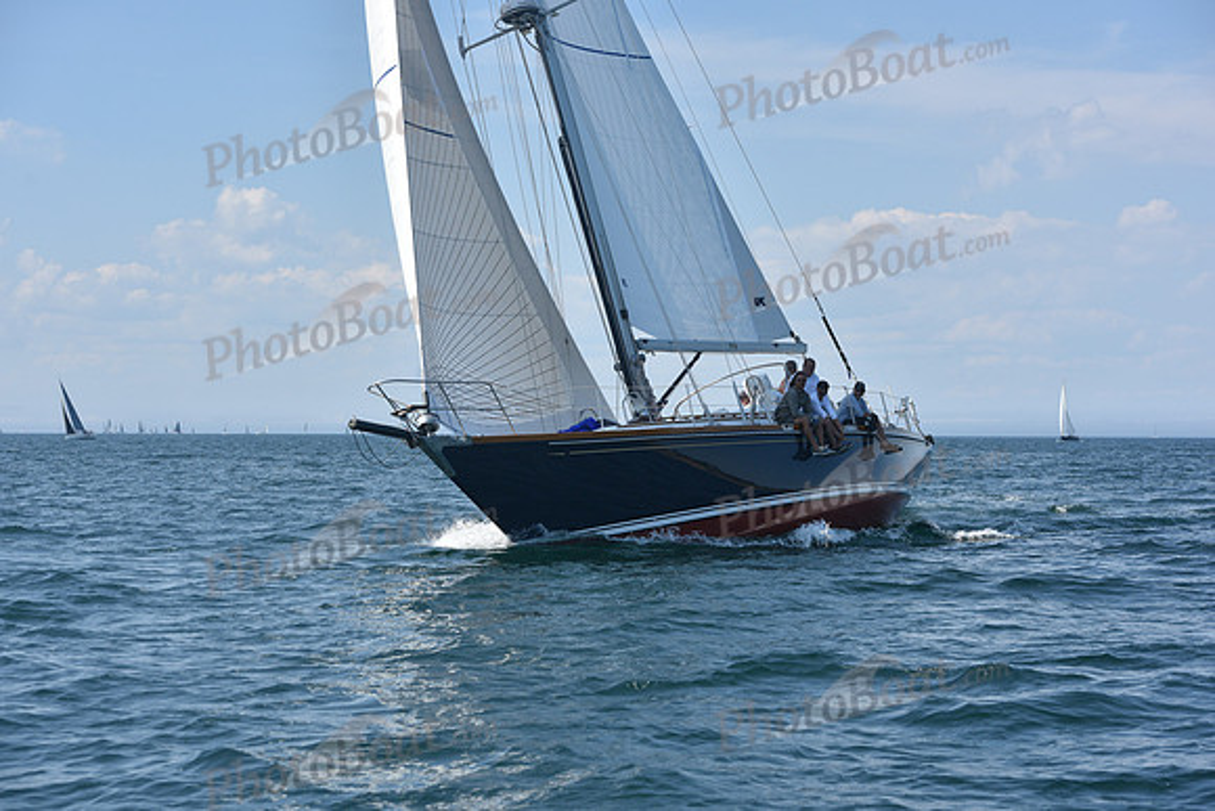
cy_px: 406
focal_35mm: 70
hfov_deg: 28.8
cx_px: 608
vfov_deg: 19.5
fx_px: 2363
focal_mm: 70
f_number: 7.1
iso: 320
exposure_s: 1/1600
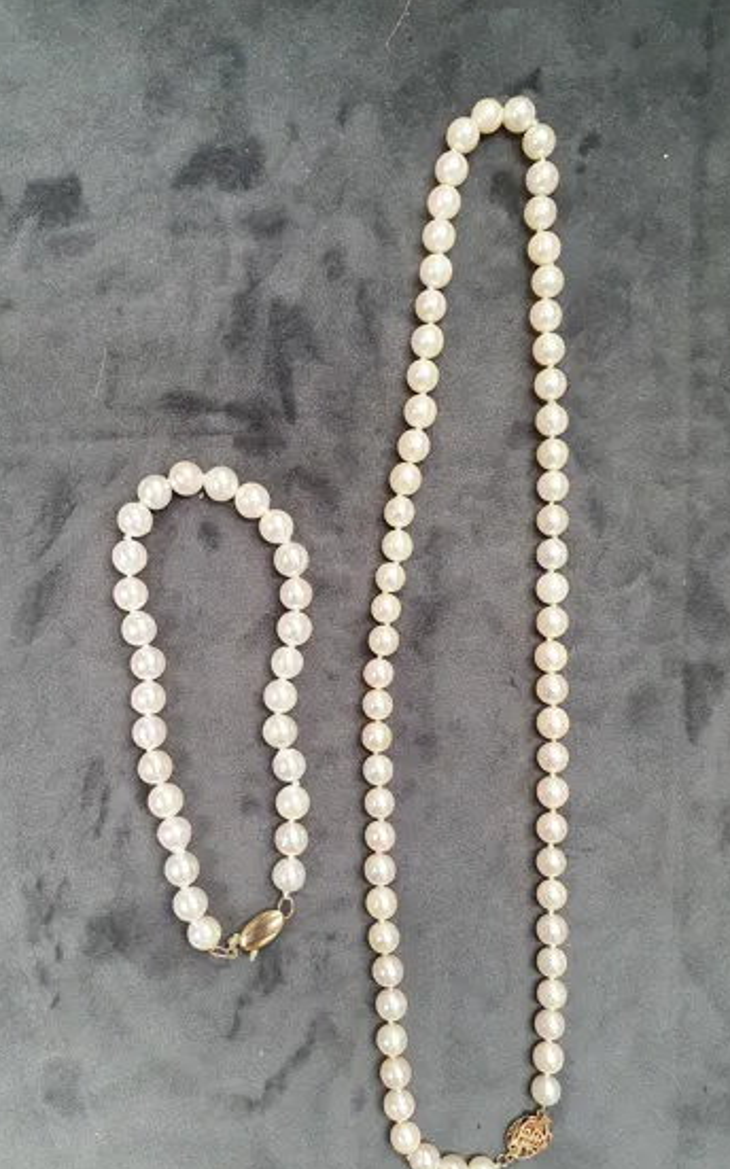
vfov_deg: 62.8
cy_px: 628
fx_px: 956
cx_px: 318
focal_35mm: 30
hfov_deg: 41.7
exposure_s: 1/50
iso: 250
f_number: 2.4
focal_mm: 4.32
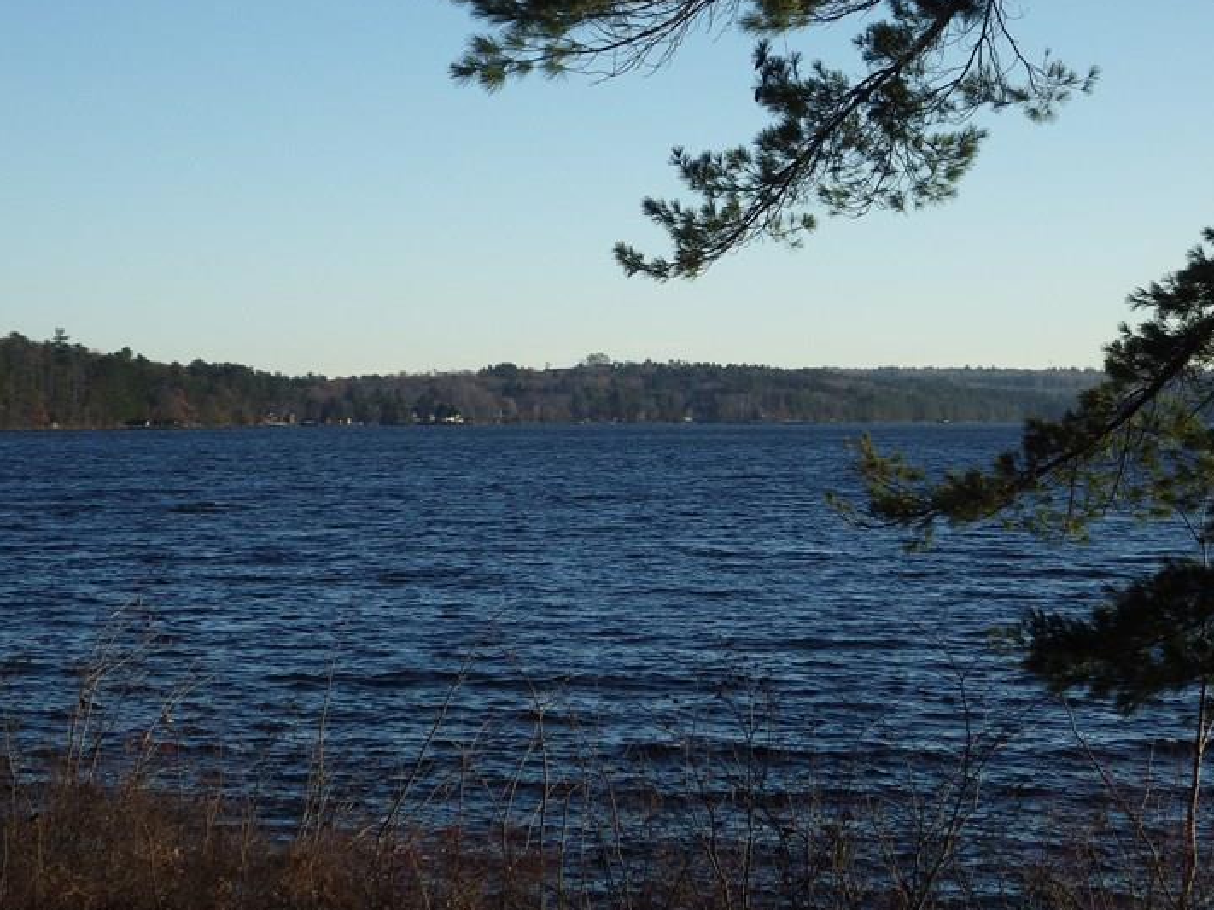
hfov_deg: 23.0
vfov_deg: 17.3
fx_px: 2980
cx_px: 488
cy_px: 376
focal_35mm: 85
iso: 100
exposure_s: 1/640
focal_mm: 10.7
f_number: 4
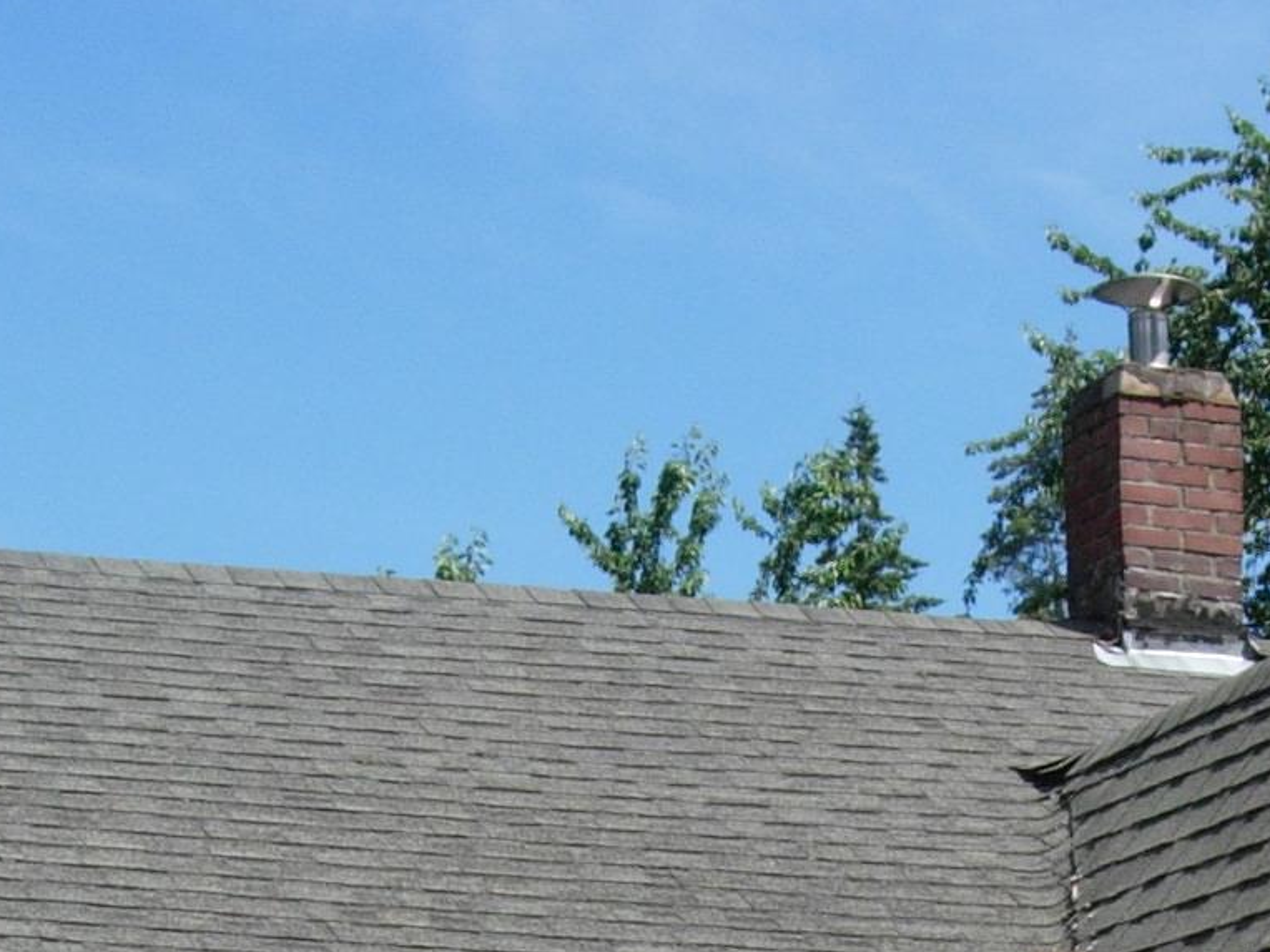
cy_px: 1495
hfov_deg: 15.2
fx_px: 4733
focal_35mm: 129
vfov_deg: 11.0
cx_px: 911
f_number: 4.8
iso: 64
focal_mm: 7.8
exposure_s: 1/512
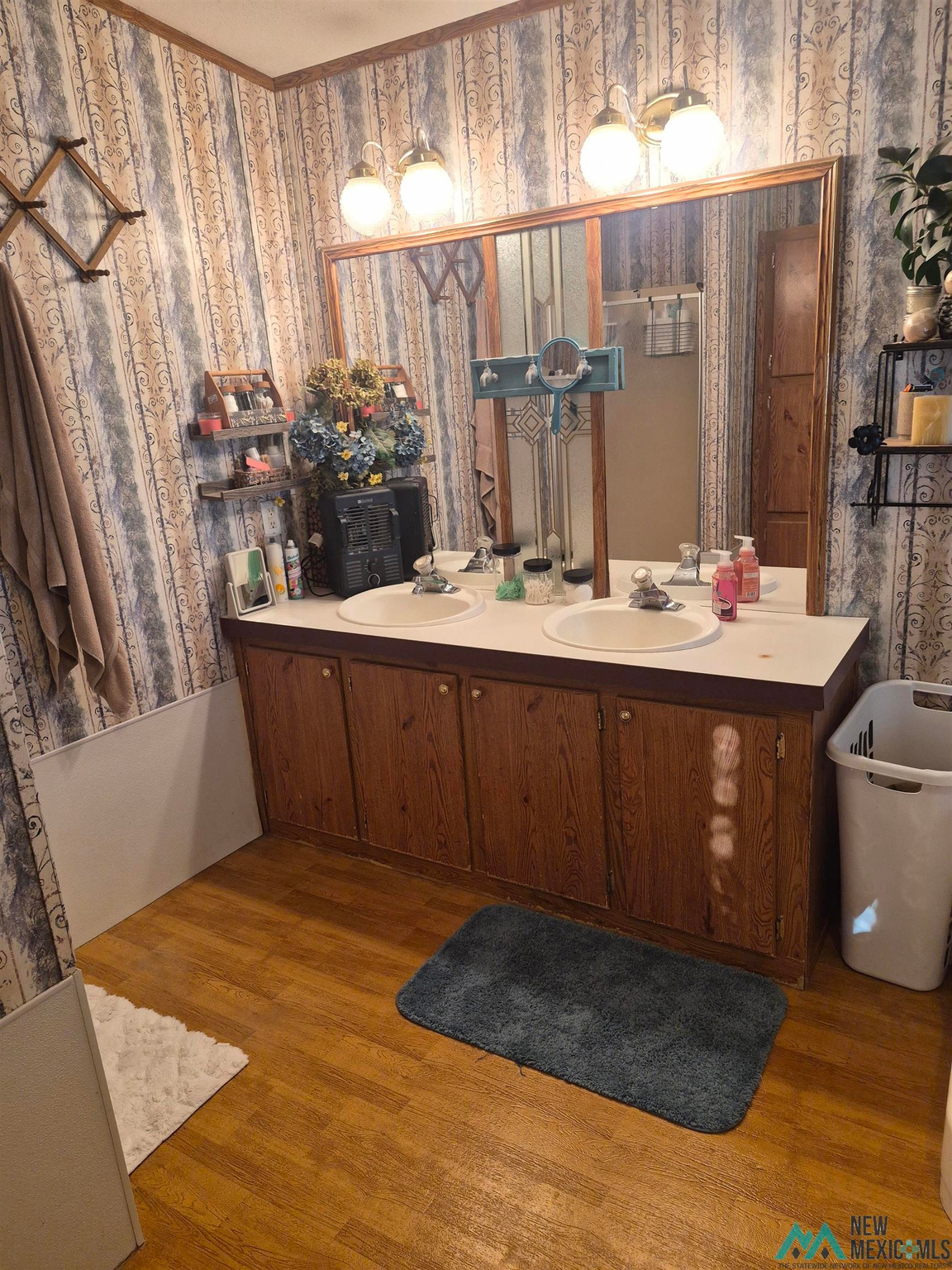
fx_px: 843
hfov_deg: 58.9
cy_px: 635
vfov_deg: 73.9
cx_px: 476
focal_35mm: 23
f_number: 1.8
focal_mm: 5.4
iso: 400
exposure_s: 1/120
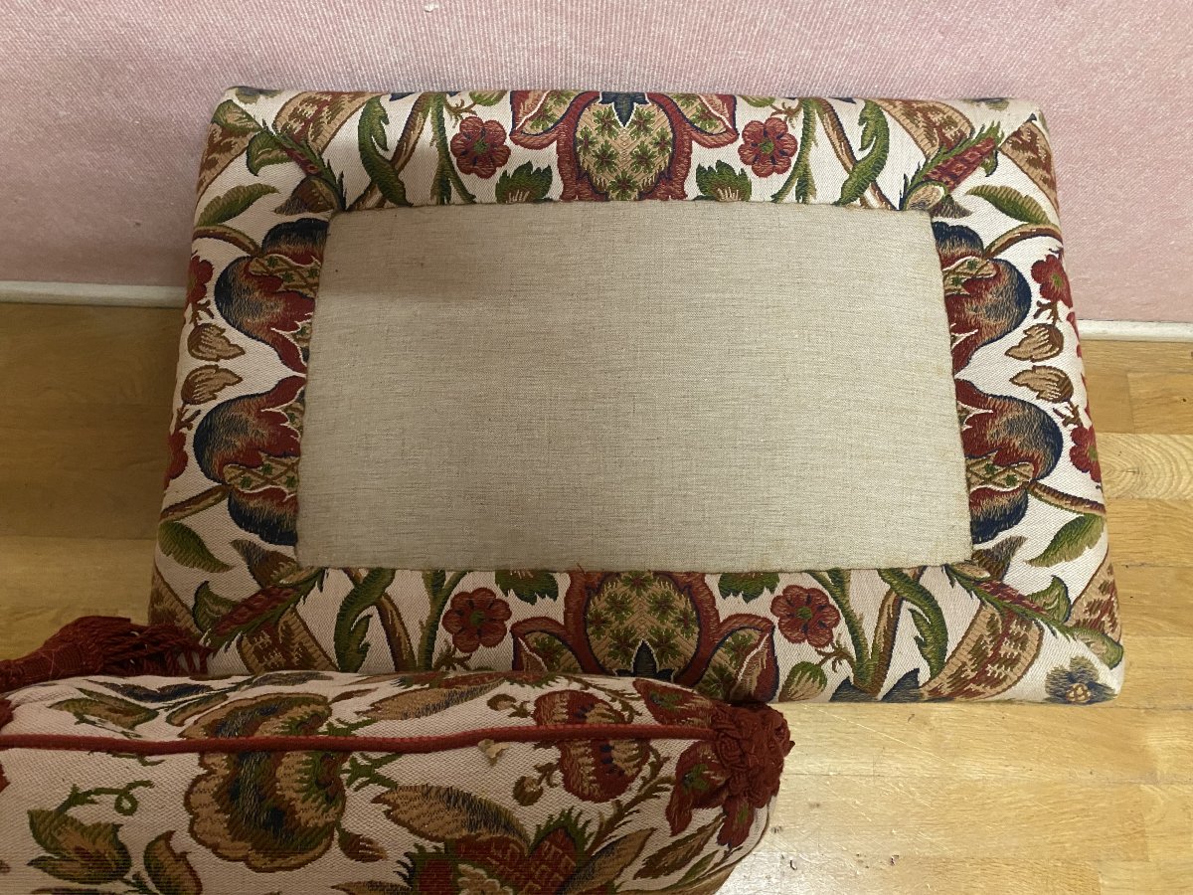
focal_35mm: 26
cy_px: 448
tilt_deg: -75.8
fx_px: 896
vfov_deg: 53.1
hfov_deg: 67.3
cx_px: 596
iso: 640
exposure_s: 1/33
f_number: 1.8
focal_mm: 4.25
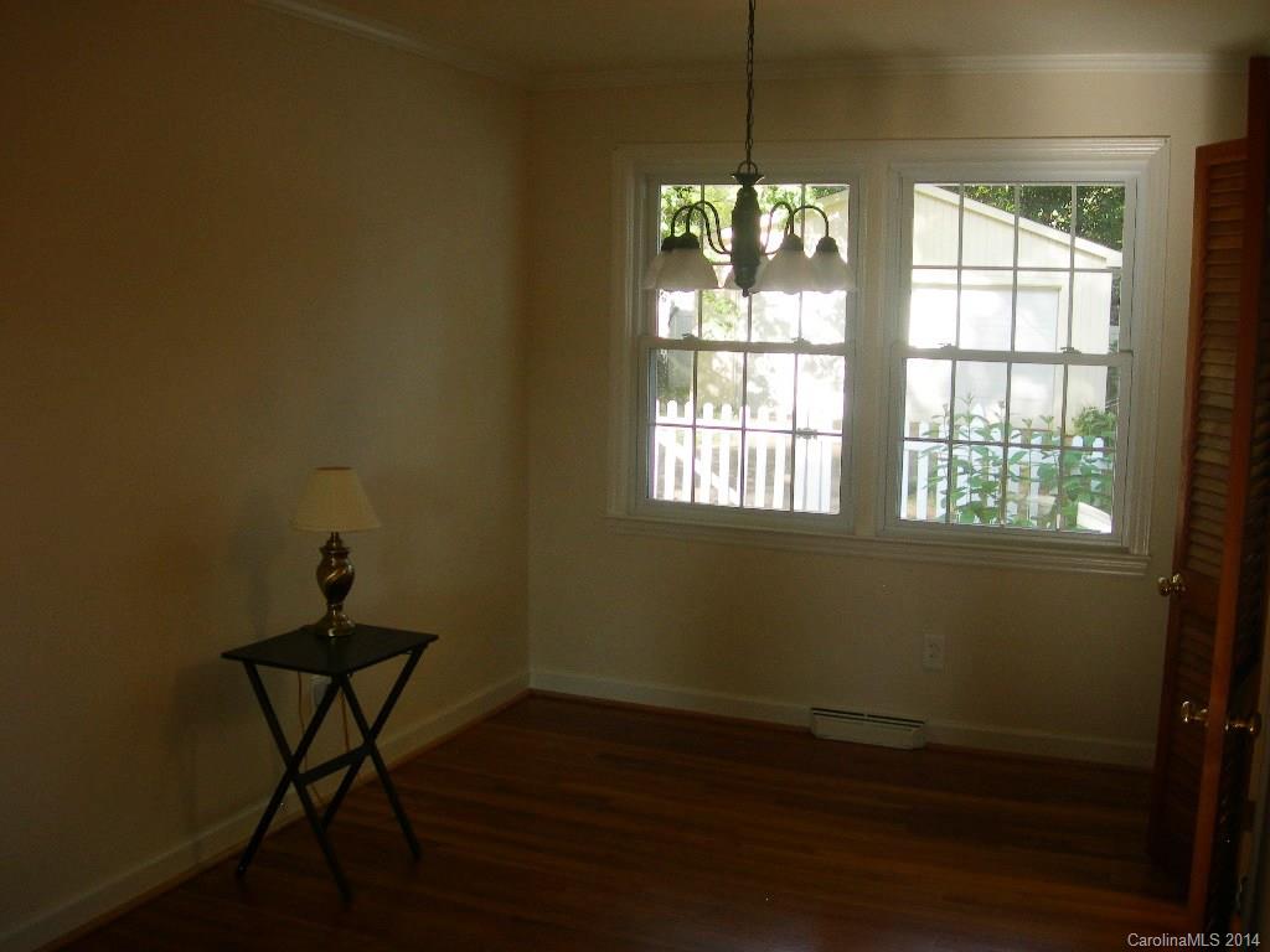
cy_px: 476
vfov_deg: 37.7
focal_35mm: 38
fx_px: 1394
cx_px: 635
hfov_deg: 49.0
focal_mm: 7.8
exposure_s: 1/57.4
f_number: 2.8
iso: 50
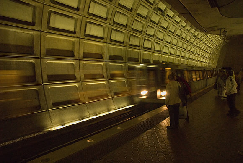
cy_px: 82
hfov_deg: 67.3
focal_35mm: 27
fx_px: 182
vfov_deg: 48.0
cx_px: 122
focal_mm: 18
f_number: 4.5
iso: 1600
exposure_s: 1/25
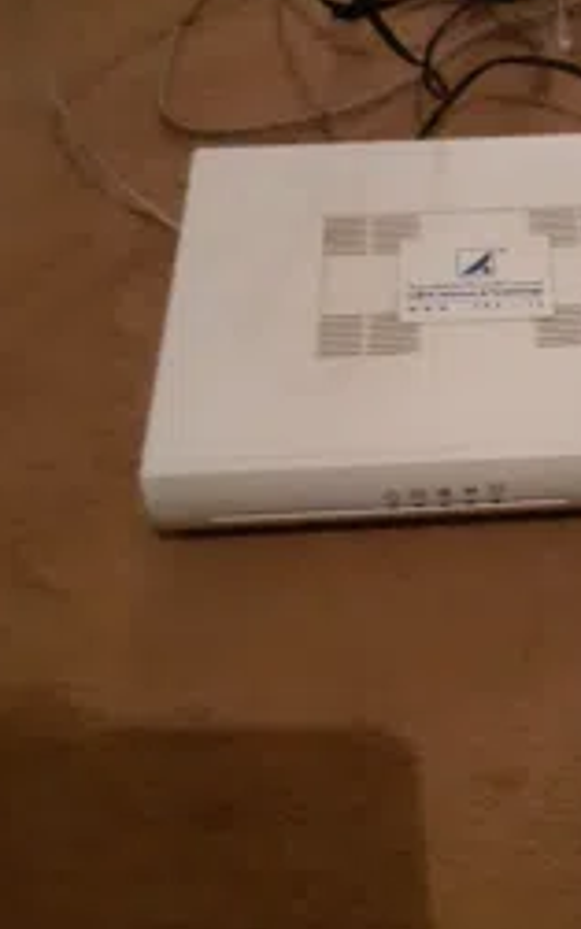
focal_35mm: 44
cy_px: 352
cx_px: 537
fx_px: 1114
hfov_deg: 28.0
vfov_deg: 44.9
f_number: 1.7
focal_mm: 3.93
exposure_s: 1/20
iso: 640
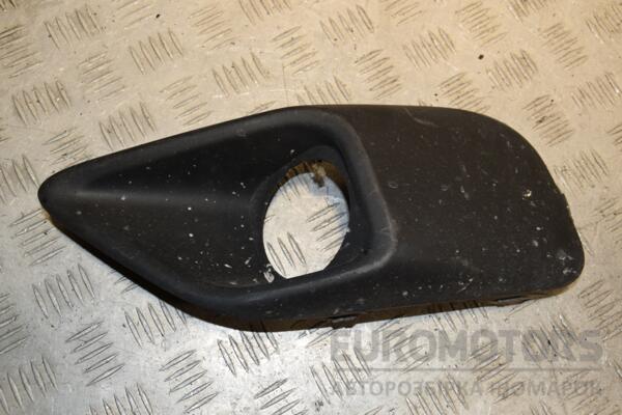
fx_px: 726
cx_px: 311
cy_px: 208
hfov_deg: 46.4
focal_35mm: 42
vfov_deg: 31.9
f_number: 7.1
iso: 800
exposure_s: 1/200
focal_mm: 28
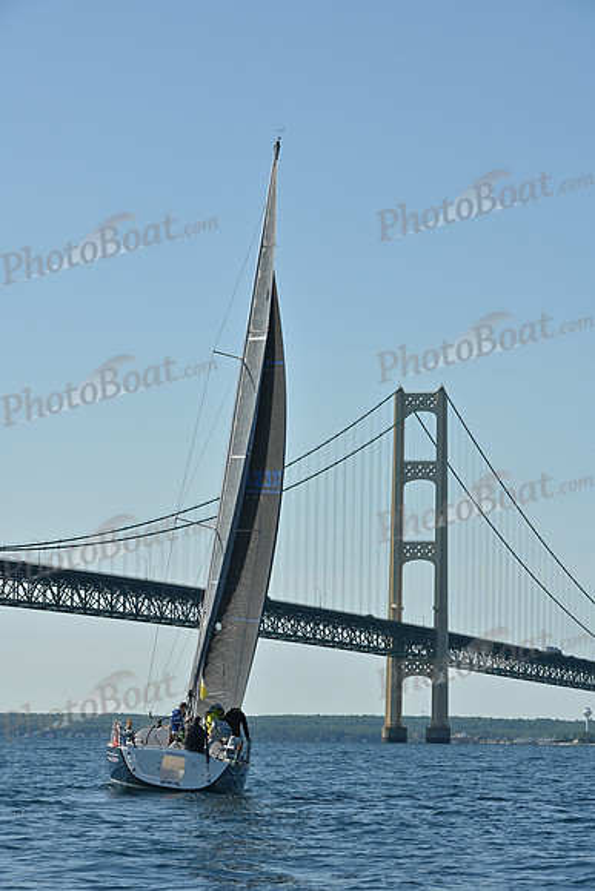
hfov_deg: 10.6
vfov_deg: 15.8
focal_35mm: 130
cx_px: 298
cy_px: 446
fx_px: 3221
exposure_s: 1/1000
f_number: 13
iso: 320
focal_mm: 130
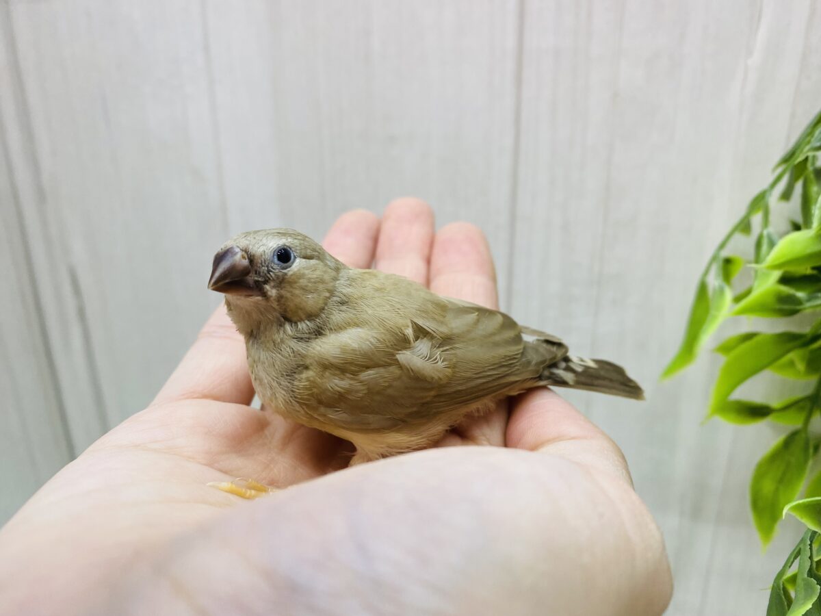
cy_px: 308
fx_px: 593
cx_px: 410
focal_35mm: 25
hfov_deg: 69.4
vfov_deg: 54.9
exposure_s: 1/100
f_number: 1.8
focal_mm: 4.25
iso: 80
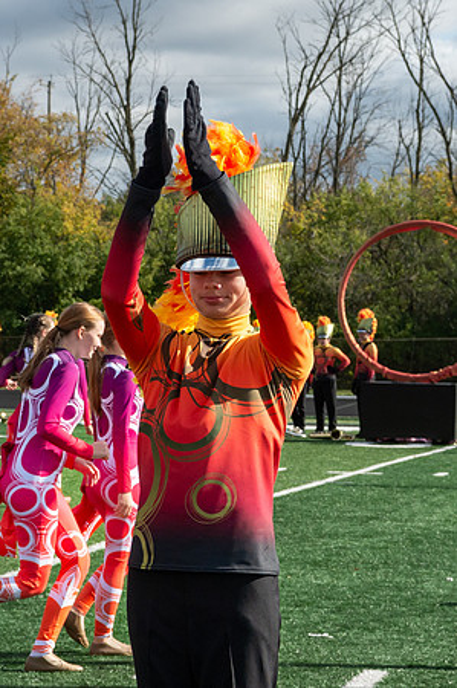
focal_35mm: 130
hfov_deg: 10.5
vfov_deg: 15.8
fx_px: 2478
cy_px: 279
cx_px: 200
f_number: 10
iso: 1600
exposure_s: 1/3200
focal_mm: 70
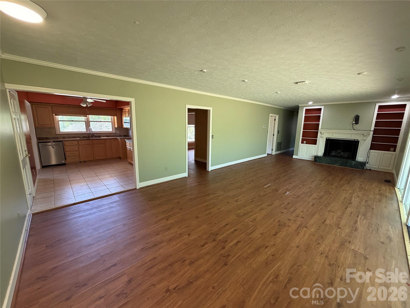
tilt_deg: -10.9
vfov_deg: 85.7
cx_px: 205
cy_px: 154
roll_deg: -0.7
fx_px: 166
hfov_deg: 102.1
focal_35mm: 14
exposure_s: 1/120
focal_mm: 2.22
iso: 320
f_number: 2.2
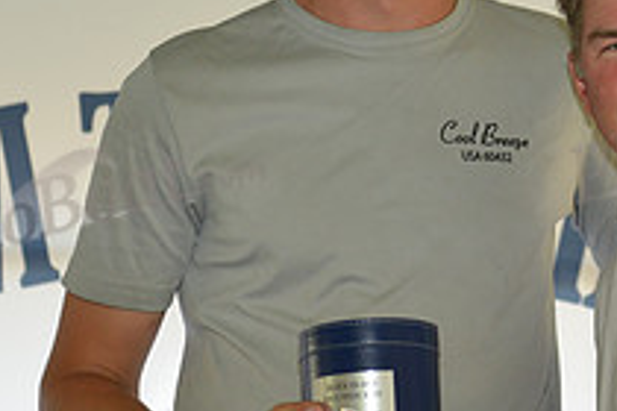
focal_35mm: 182
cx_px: 420
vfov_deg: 7.5
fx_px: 3119
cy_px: 16
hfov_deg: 11.3
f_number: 4
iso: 1000
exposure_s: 1/320
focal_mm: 66
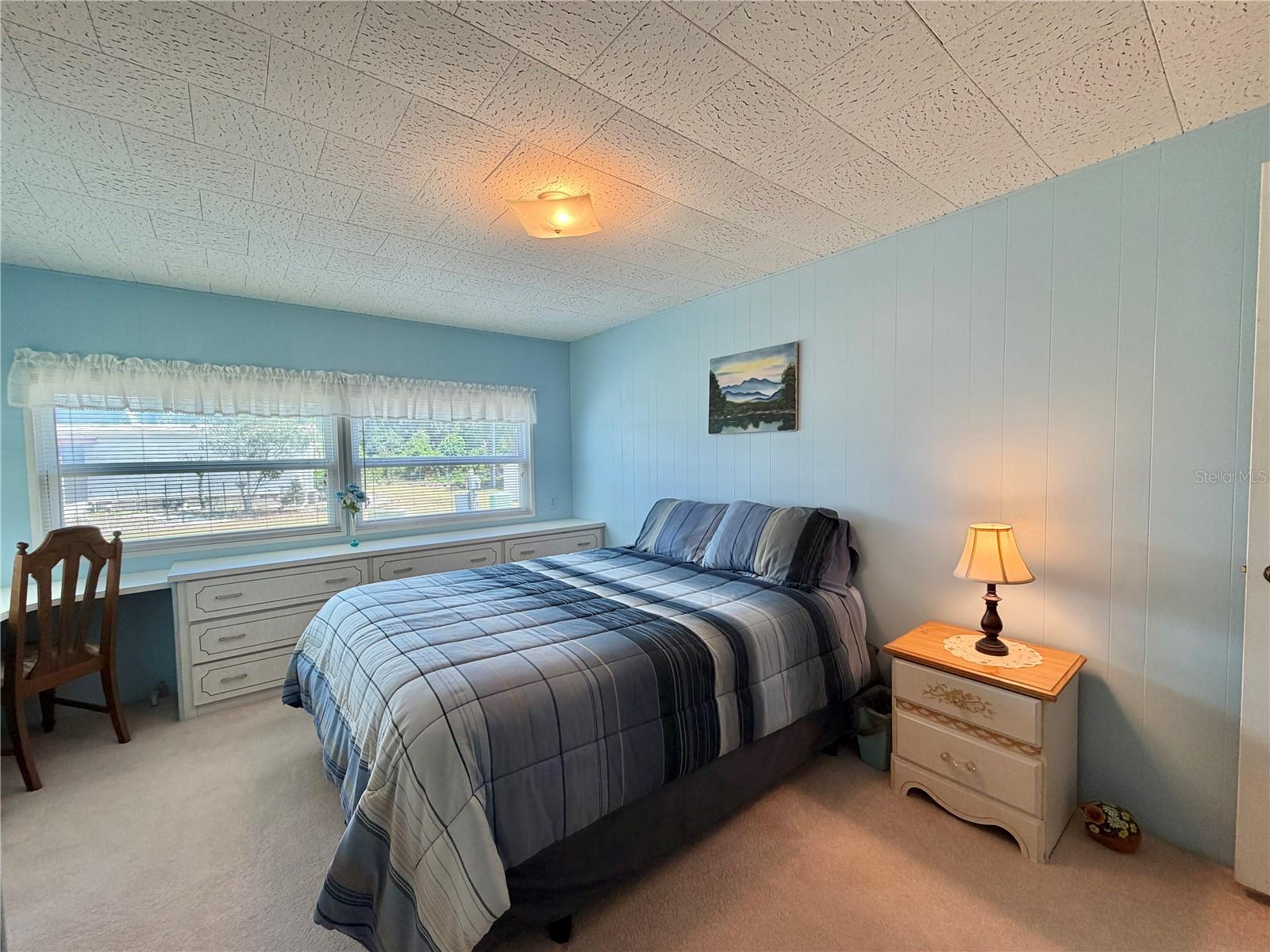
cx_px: 635
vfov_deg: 85.7
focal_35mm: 14
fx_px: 514
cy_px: 476
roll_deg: +1.1
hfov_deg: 102.1
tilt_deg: -3.0
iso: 125
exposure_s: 1/120
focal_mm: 2.22
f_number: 2.2
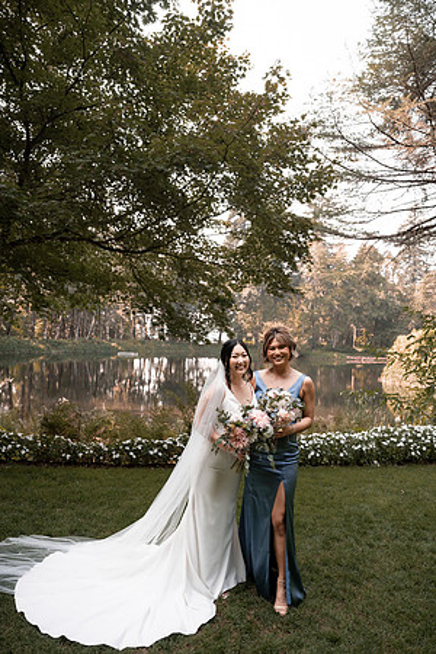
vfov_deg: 73.7
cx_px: 218
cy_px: 327
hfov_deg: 53.1
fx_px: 436
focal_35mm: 24
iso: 250
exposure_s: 1/640
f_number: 2.8
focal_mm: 24
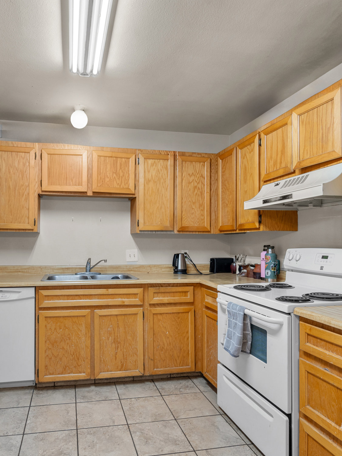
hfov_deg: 54.4
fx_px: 327
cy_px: 237
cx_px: 122
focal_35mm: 25
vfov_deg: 69.8
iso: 500
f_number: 8
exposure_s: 1/1.25
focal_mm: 15.5
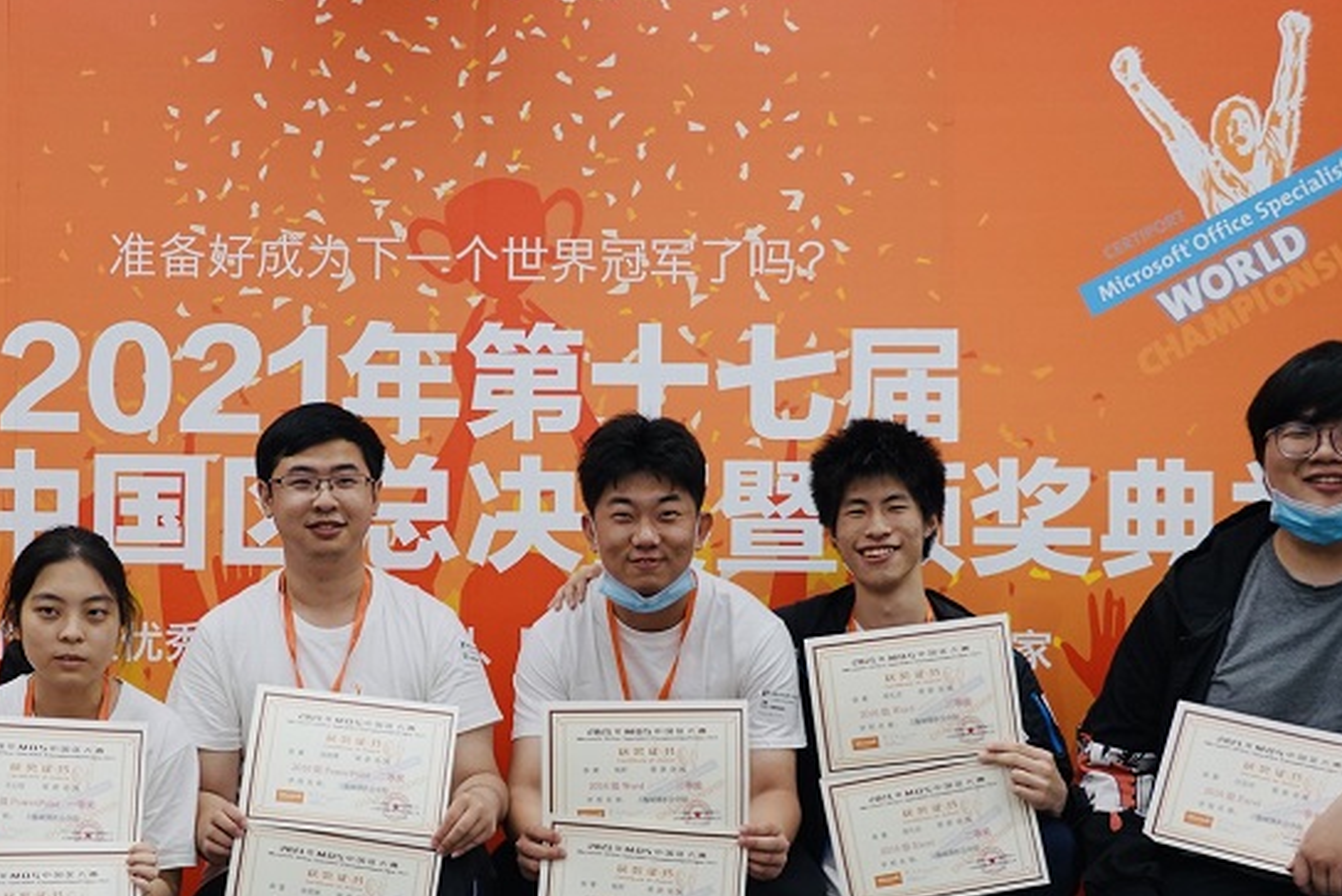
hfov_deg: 39.4
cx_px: 523
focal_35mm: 50
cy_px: 652
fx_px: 1864
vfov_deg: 26.7
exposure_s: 1/40
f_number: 3.5
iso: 320
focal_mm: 12.51
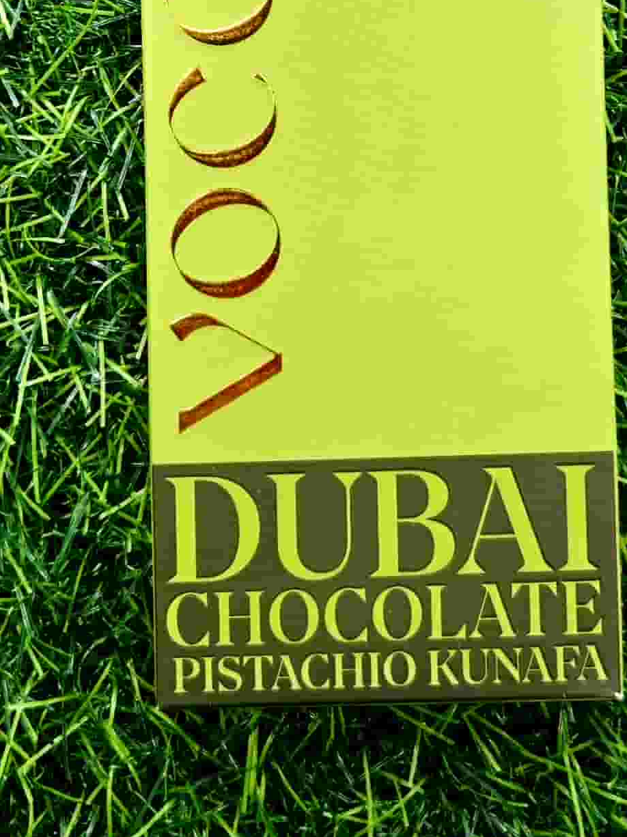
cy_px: 227
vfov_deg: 48.5
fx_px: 894
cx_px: 372
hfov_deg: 38.5
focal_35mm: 37
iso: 64
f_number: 1.8
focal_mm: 5.4
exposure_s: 1/182
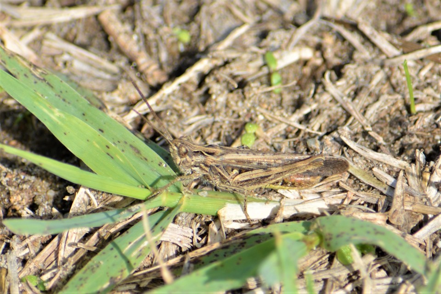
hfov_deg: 4.6
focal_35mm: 450
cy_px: 147
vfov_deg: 3.1
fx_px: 5512
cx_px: 220
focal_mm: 300
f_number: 8
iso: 100
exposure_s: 1/200
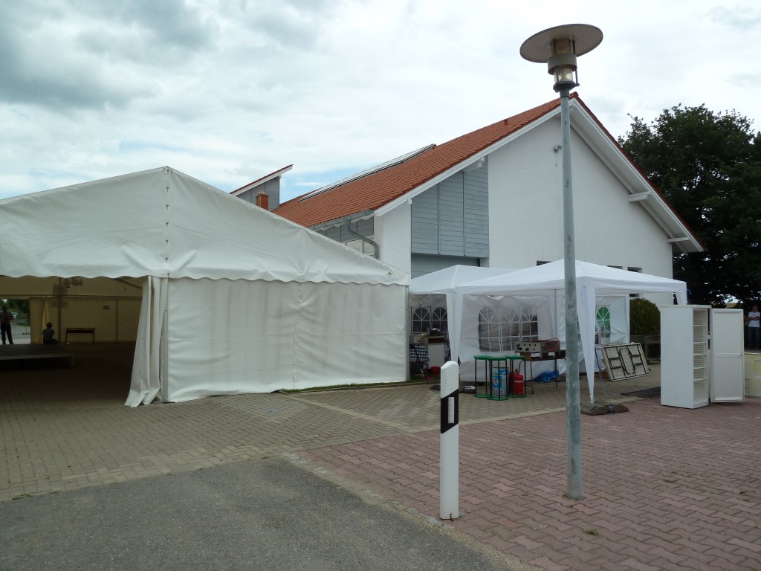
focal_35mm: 25
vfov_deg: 54.9
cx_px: 380
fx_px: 550
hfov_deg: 69.4
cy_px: 286
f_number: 4
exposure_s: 1/400
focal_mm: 4.1
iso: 80
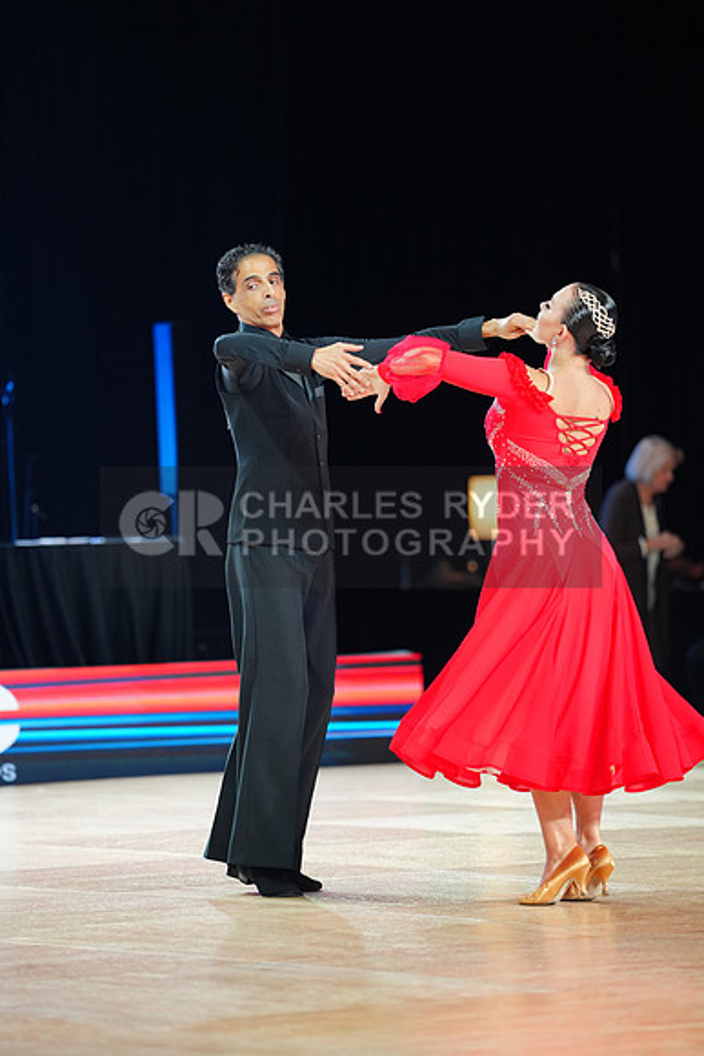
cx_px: 352
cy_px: 528
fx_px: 5218
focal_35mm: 178
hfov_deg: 7.7
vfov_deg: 11.5
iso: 1250
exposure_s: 1/400
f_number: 2.8
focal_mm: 178
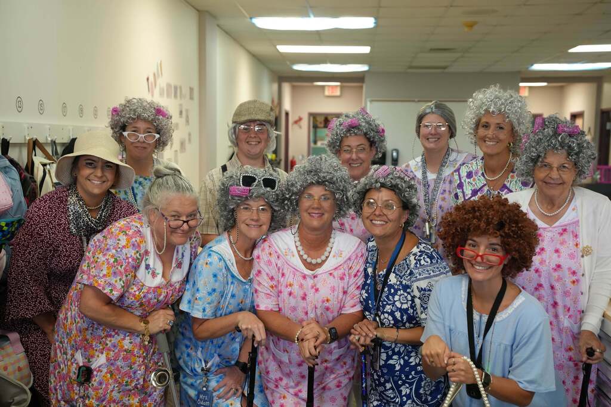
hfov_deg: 41.1
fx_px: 815
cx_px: 306
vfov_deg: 28.1
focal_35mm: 48
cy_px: 204
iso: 2500
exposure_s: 1/160
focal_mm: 48
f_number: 4
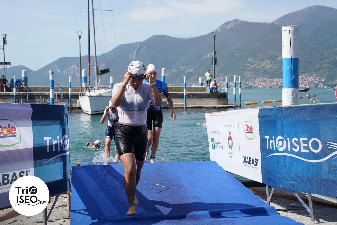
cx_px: 168
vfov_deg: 28.1
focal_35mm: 48
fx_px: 449
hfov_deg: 41.1
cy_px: 112
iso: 800
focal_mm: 48
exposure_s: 1/2500
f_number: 6.3
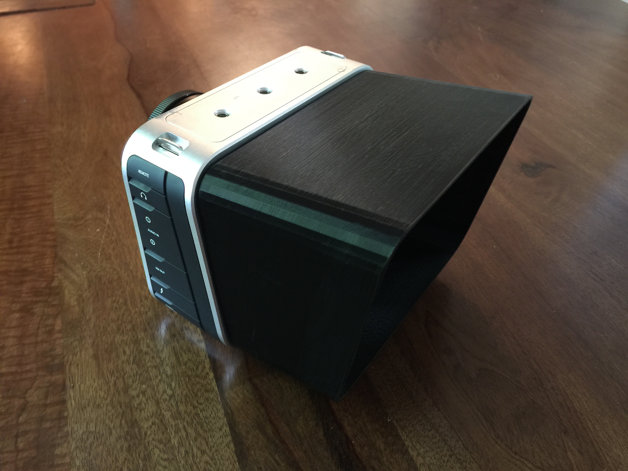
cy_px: 236
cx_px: 314
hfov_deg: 61.7
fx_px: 526
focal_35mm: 29
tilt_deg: -40.8
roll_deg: -2.3
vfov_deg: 48.2
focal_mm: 4.15
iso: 64
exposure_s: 1/4
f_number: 2.2
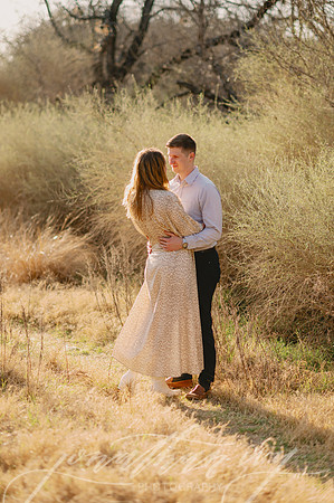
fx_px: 1186
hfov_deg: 16.0
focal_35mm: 85
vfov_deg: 23.9
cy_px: 252
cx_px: 167
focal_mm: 85
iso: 100
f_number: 2
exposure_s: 1/4000
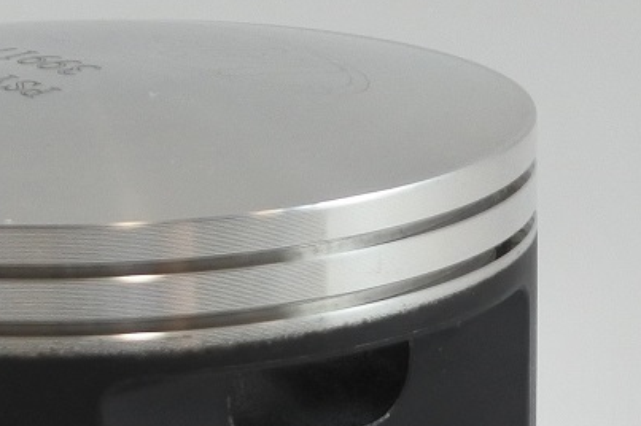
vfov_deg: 7.2
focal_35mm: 188
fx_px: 3345
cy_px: 573
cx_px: 396
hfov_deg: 10.9
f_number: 4.5
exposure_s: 1/125
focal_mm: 16.5
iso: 400
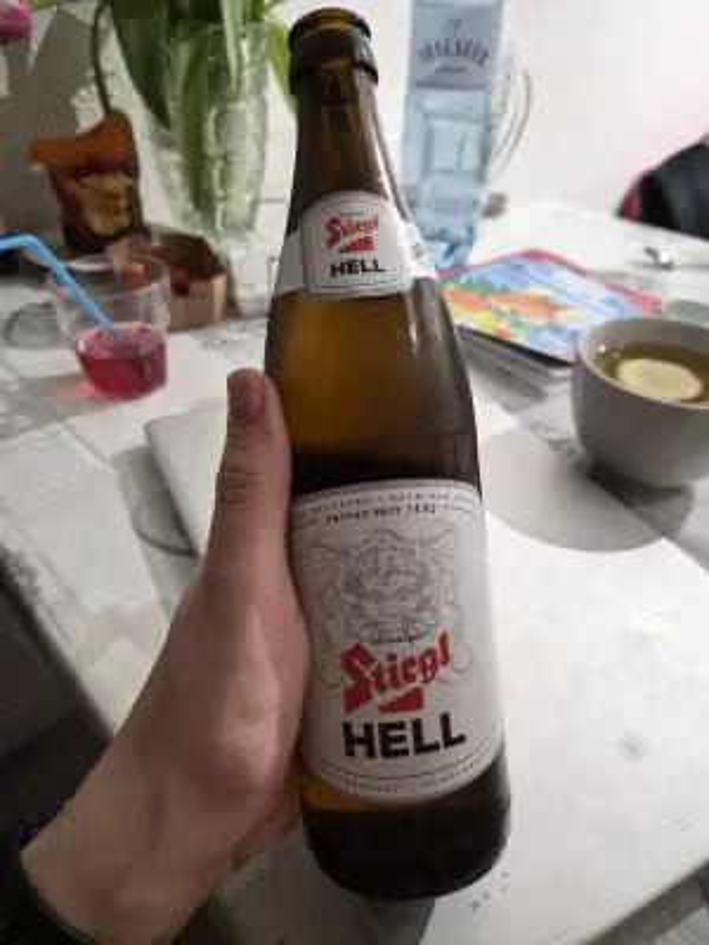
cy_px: 472
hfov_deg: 58.9
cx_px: 354
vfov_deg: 73.9
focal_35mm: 23
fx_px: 628
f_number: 1.8
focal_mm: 5.4
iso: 1600
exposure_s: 1/50
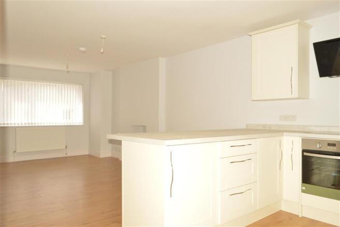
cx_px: 170
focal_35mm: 27
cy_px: 114
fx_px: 255
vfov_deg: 47.9
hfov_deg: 67.4
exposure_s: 1/200
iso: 1600
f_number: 13
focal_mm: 18
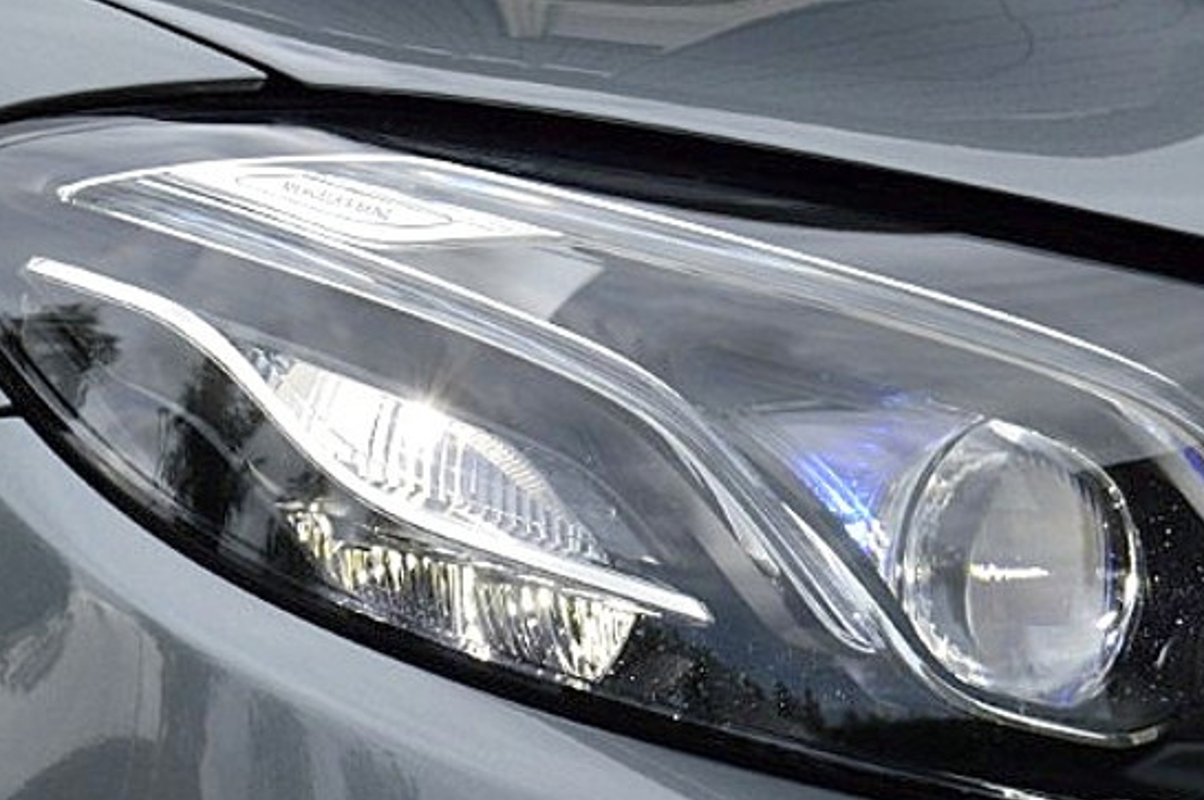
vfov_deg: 6.9
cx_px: 690
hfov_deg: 10.3
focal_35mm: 200
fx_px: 6683
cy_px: 509
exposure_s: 1/320
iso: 400
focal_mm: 52
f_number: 11
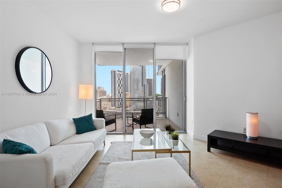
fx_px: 133
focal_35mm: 17
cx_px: 141
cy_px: 94
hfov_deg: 93.3
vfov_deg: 70.4
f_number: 8
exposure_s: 1/40
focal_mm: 11.5
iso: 200
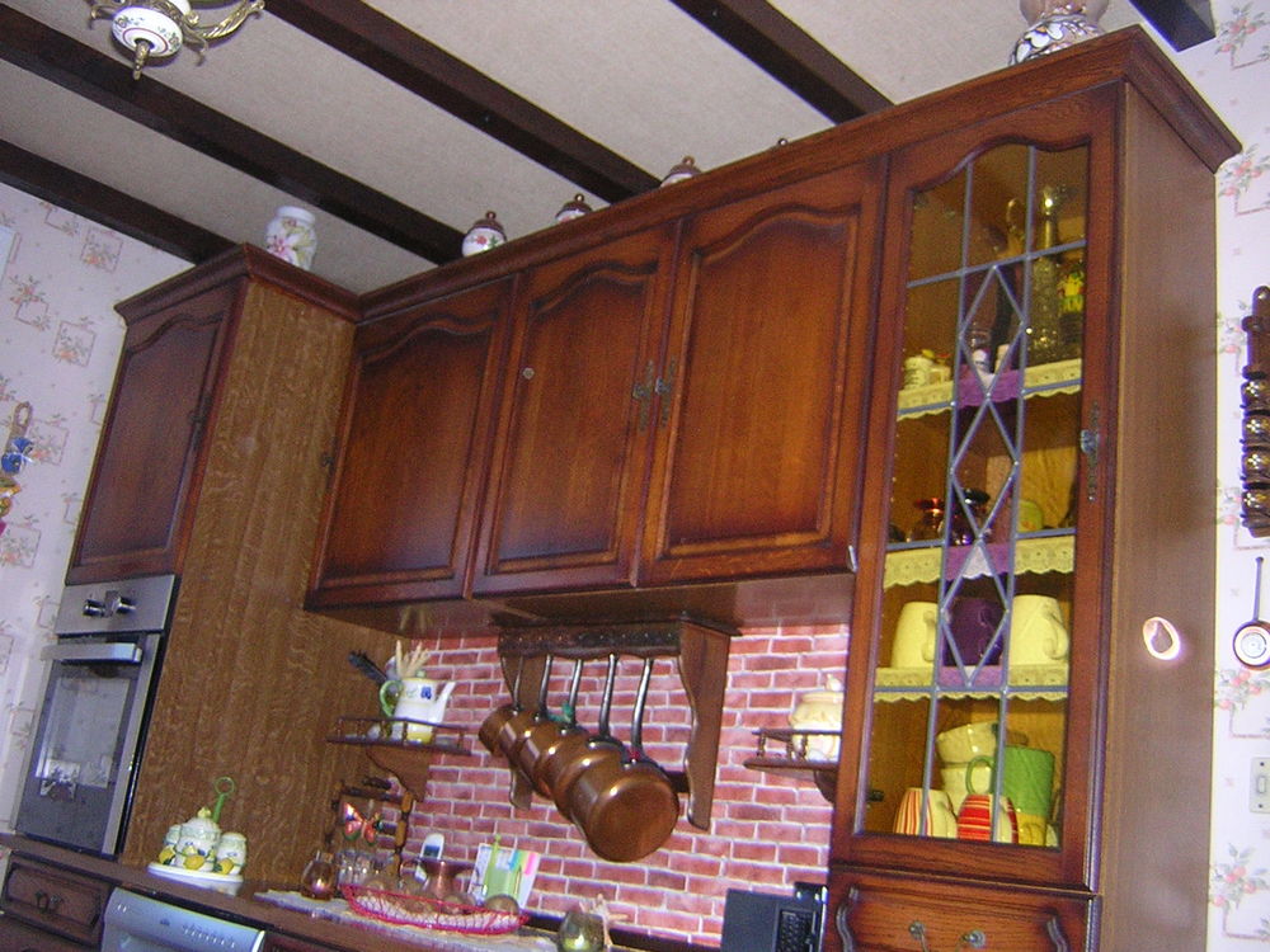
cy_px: 476
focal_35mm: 36
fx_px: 1321
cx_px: 635
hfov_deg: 51.4
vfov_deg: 39.7
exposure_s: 1/60.1
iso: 400
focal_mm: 4.7
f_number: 2.6
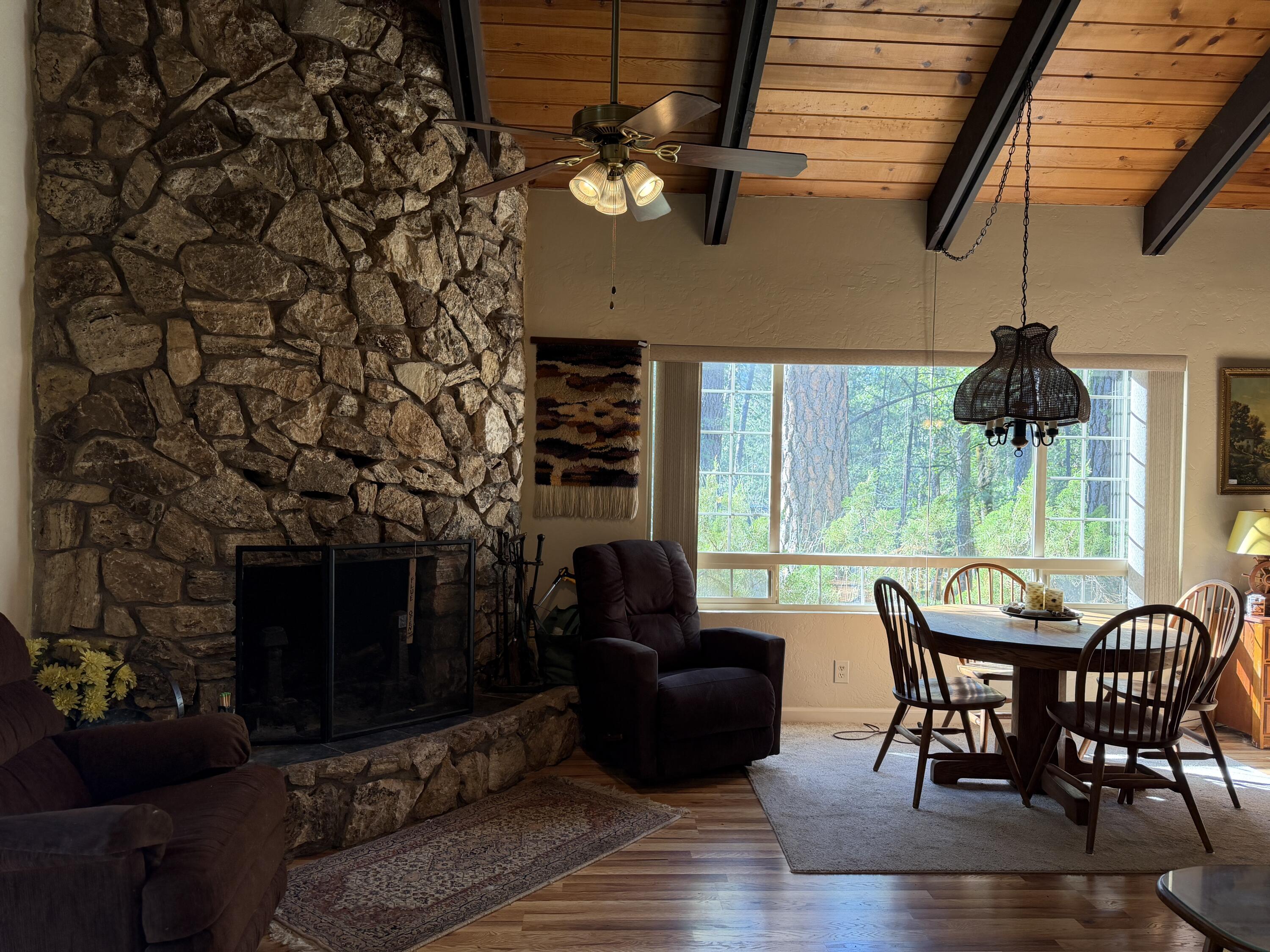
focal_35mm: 24
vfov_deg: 56.8
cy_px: 476
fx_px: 881
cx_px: 635
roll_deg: -0.4
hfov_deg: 71.6
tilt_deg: -0.7
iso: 160
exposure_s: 1/120
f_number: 1.78
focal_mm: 6.76
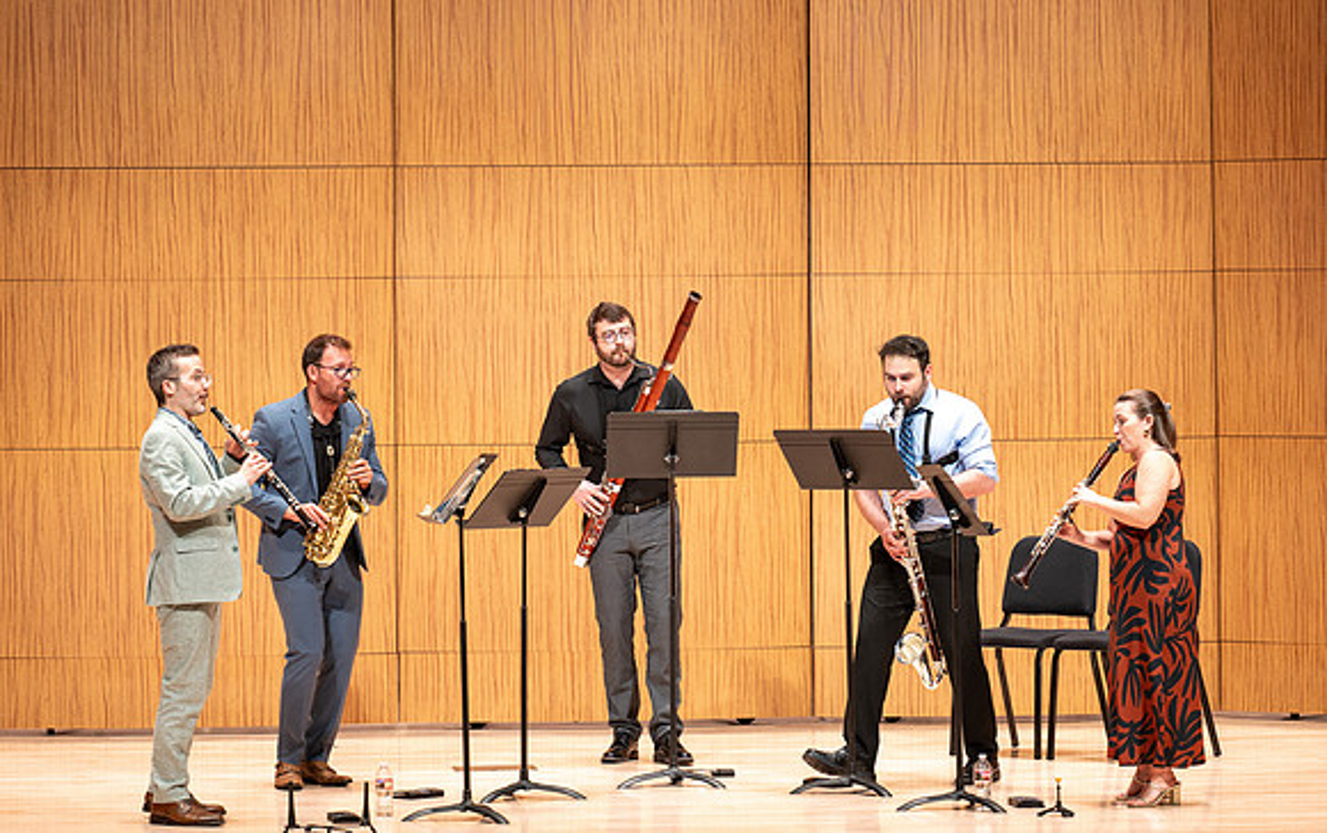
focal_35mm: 165
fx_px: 5991
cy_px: 443
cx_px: 697
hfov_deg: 12.6
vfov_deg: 8.0
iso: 640
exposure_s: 1/125
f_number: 2.8
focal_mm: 140
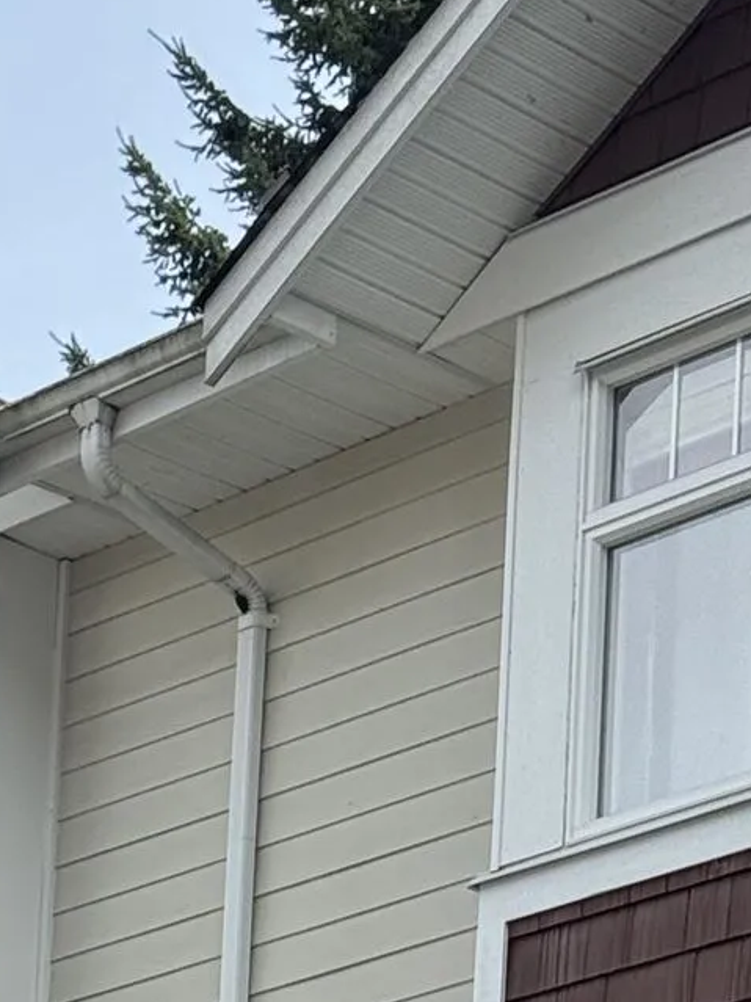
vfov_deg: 10.8
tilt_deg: +10.1
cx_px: -143
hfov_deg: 8.5
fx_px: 5006
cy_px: 1745
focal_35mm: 173
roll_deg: -3.1
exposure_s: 1/2179
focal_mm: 6.76
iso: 64
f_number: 1.78
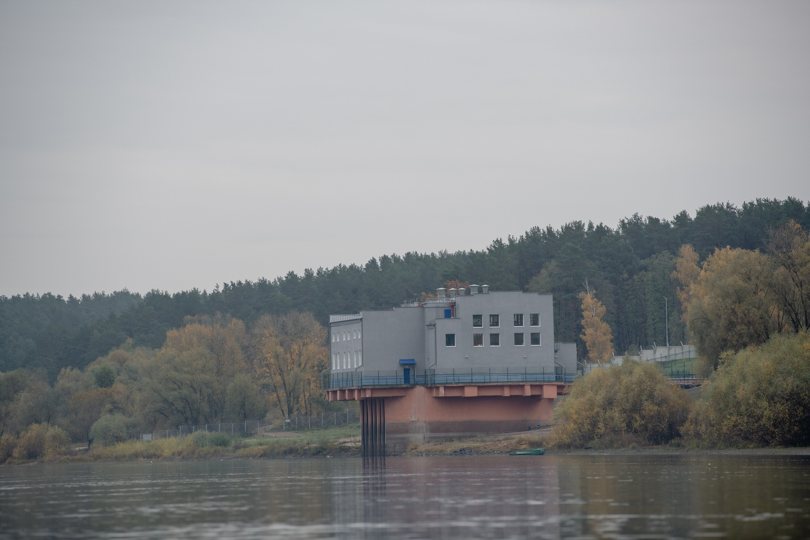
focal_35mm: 200
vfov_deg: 6.9
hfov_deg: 10.3
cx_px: 405
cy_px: 270
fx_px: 4500
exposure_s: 1/400
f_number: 4
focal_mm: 200
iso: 500
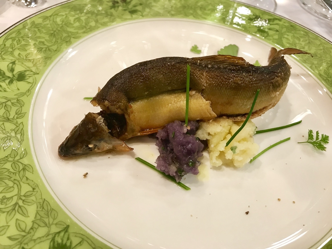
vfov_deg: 49.7
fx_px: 269
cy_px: 124
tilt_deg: -50.4
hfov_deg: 63.4
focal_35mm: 28
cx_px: 166
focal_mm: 3.99
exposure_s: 1/17
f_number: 1.8
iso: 40
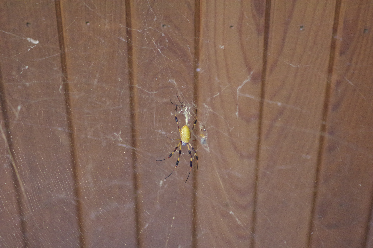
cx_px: 186
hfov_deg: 16.5
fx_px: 1284
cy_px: 124
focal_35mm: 124
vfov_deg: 11.0
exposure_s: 1/100
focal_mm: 83
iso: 3200
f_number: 4
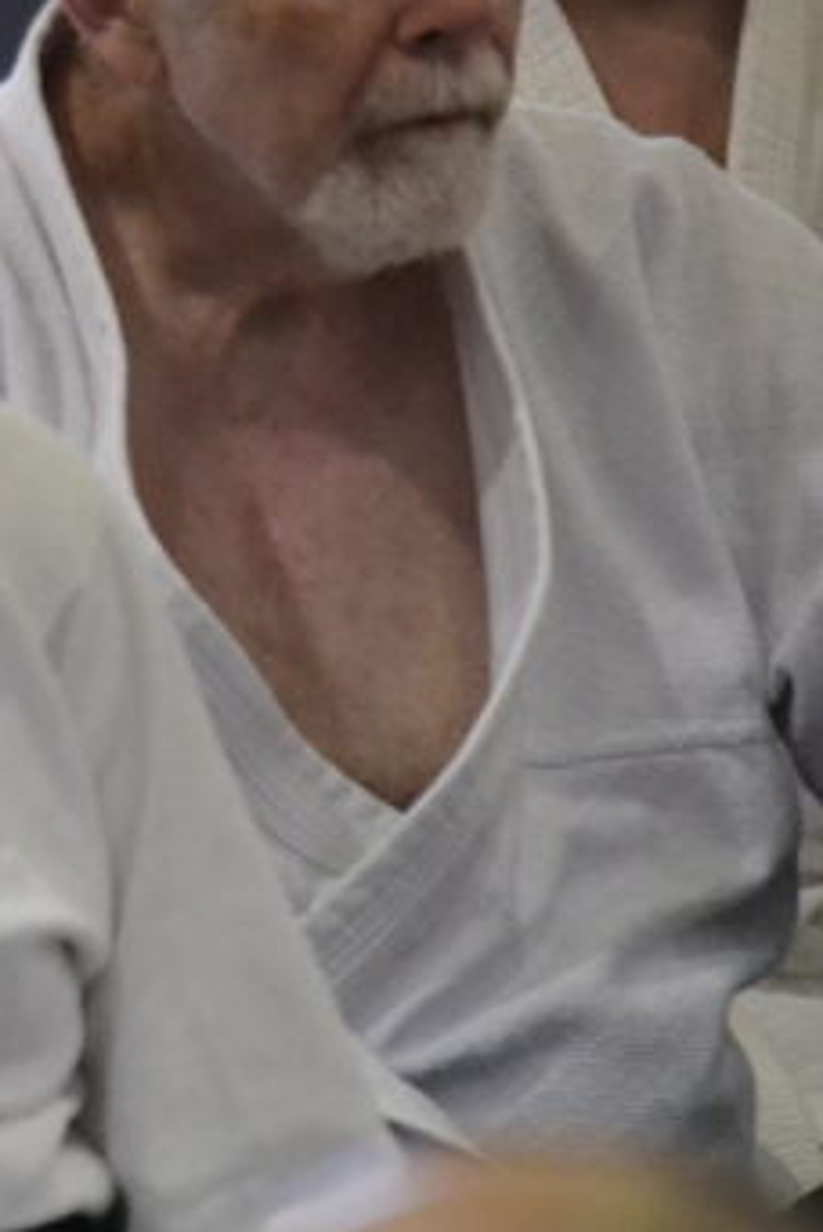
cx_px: -964
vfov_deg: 2.5
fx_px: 28488
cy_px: 161
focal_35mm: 832
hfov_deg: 1.7
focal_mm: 185
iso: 3200
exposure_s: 1/200
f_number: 5.6
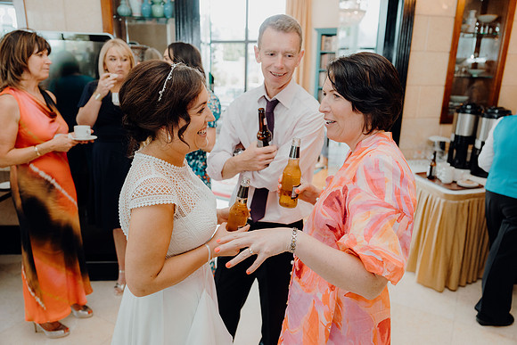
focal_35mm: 27
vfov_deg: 48.0
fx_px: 388
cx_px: 258
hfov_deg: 67.4
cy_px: 172
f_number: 2.8
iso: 1250
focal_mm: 27
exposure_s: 1/200
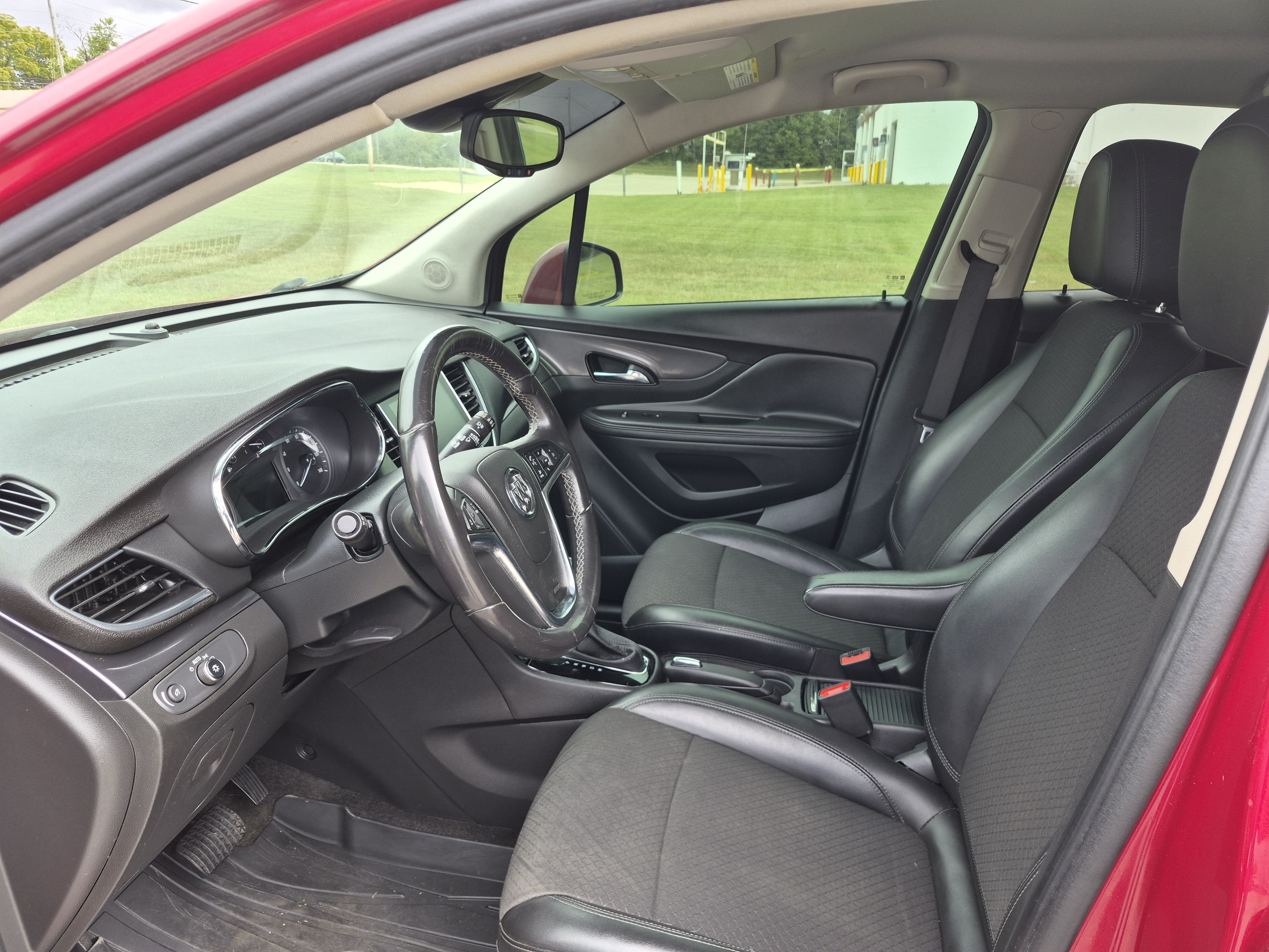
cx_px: 634
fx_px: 843
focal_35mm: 23
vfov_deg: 58.9
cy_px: 476
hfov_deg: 73.9
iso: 32
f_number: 1.8
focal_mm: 5.4
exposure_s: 1/180
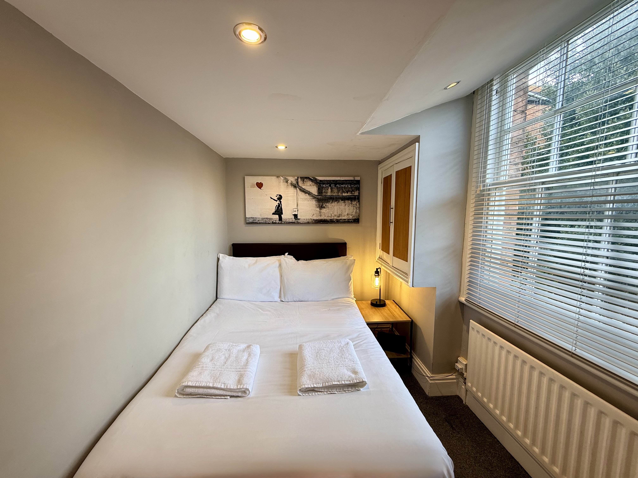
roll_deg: +0.4
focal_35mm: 14
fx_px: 258
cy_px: 239
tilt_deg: -4.7
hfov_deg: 102.1
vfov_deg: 85.7
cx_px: 319
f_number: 2.2
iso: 100
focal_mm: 2.22
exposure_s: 1/100
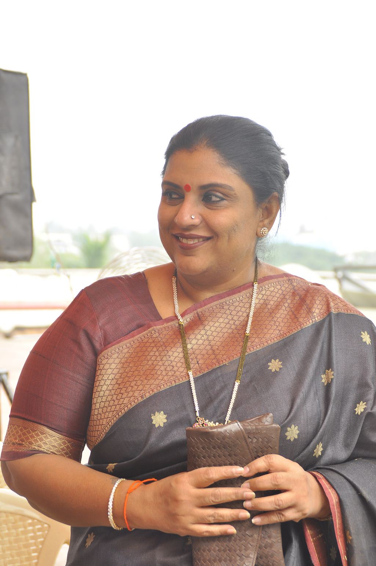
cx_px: 188
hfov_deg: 12.1
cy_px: 283
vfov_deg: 18.2
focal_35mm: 112
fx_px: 1767
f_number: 8
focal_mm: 75
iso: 250
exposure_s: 1/125
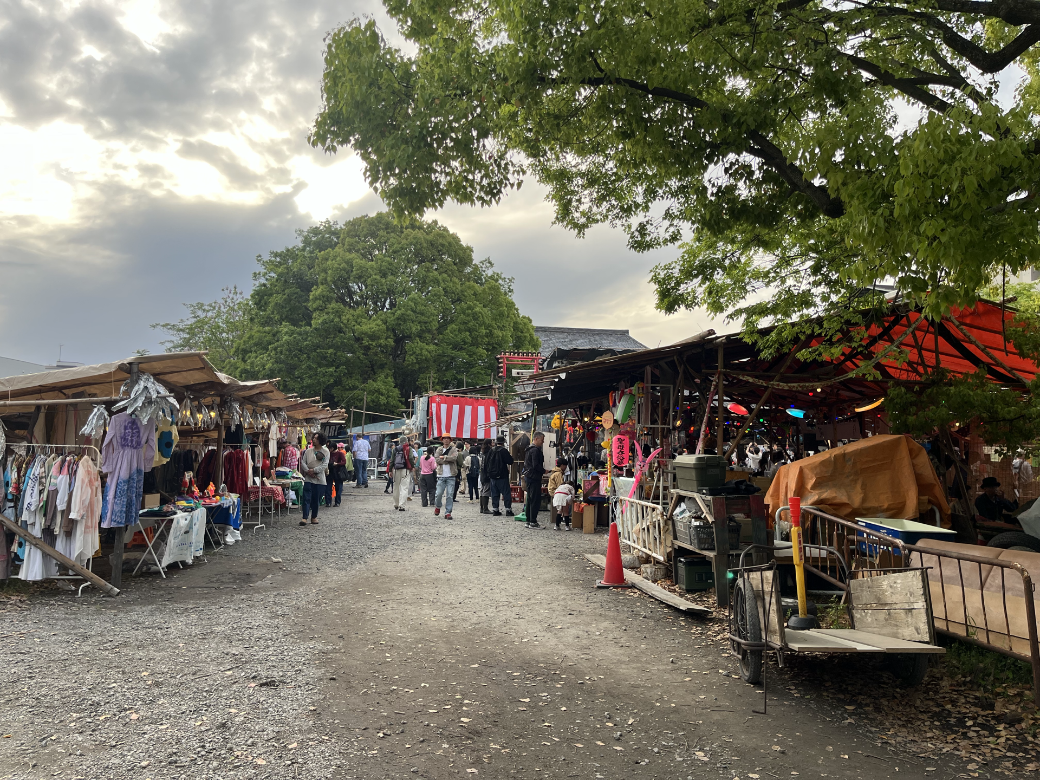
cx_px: 520
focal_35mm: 26
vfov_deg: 53.1
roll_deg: -1.7
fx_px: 781
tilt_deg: +4.5
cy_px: 390
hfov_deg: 67.3
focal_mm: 5.1
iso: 50
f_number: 1.6
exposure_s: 1/668
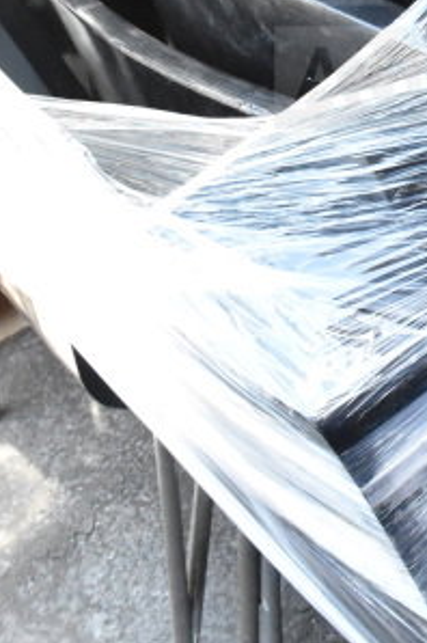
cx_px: 515
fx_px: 1480
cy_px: -42
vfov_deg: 23.2
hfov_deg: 15.8
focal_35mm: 83
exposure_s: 1/320
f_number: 9
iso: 6400
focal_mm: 18
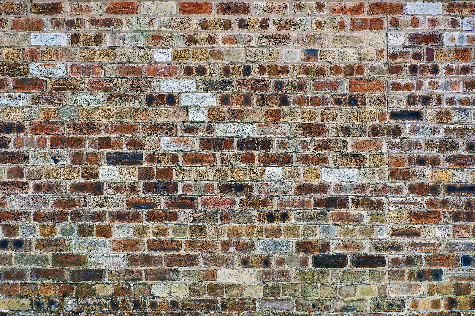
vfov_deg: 40.0
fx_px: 435
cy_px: 158
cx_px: 238
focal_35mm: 33
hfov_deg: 57.2
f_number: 6.4
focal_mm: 22.2
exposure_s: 1/125
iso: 500
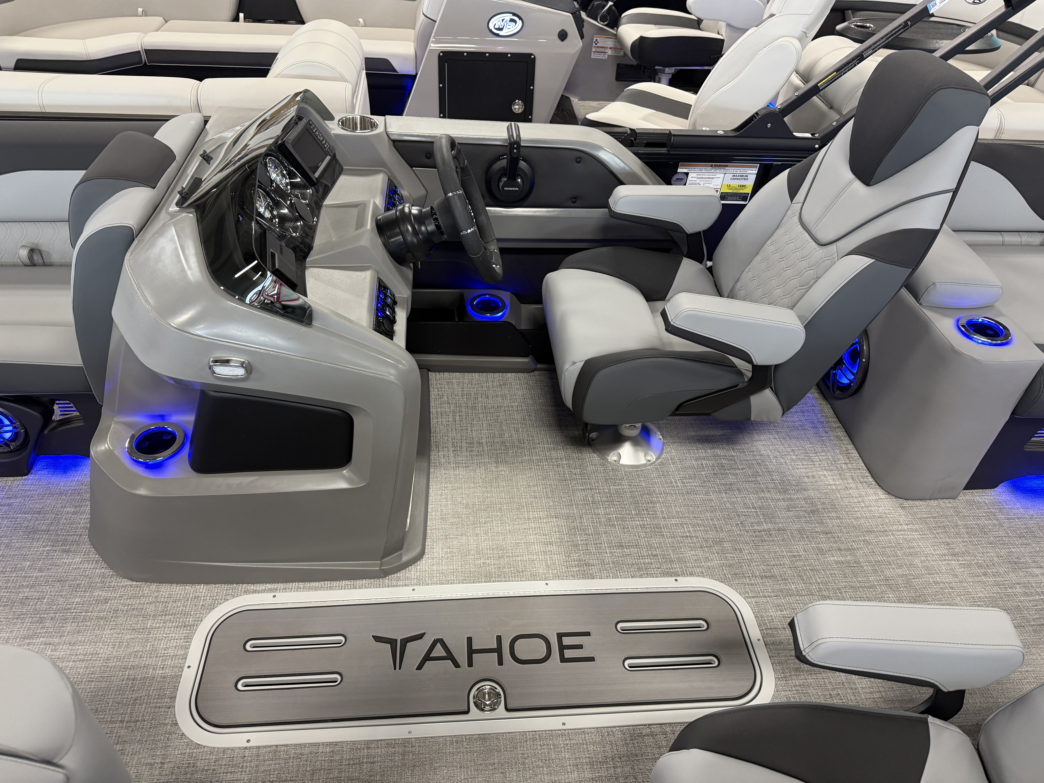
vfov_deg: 56.8
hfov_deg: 71.6
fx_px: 724
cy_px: 392
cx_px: 522
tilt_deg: -36.8
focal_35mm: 24
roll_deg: -5.0
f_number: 1.78
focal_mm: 6.76
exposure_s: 1/60
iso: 250
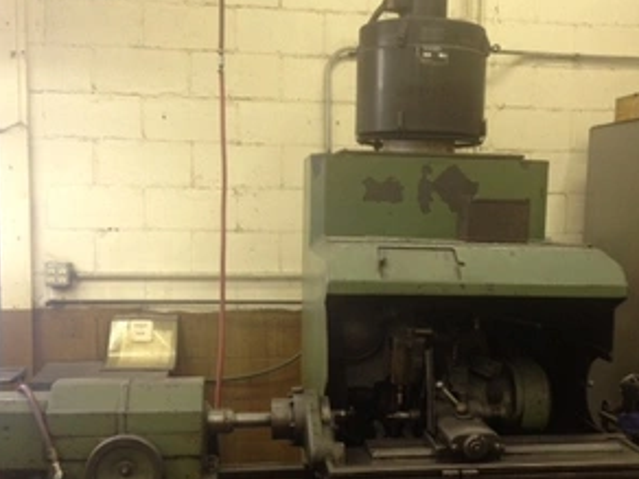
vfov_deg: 30.2
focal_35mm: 48
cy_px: 291
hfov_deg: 39.6
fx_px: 886
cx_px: 365
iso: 80
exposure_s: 1/20
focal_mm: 4.28
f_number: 2.4
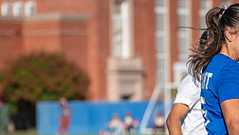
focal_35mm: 316
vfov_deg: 3.8
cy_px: 160
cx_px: 164
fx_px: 2003
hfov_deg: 6.8
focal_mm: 102
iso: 125
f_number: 2.8
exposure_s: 1/2000
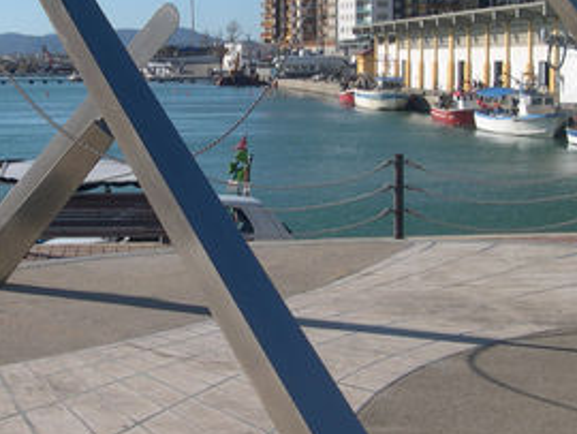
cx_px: 231
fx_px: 1151
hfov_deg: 28.1
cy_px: 154
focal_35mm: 69
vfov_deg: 21.3
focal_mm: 8
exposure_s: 1/274
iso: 100
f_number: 7.6
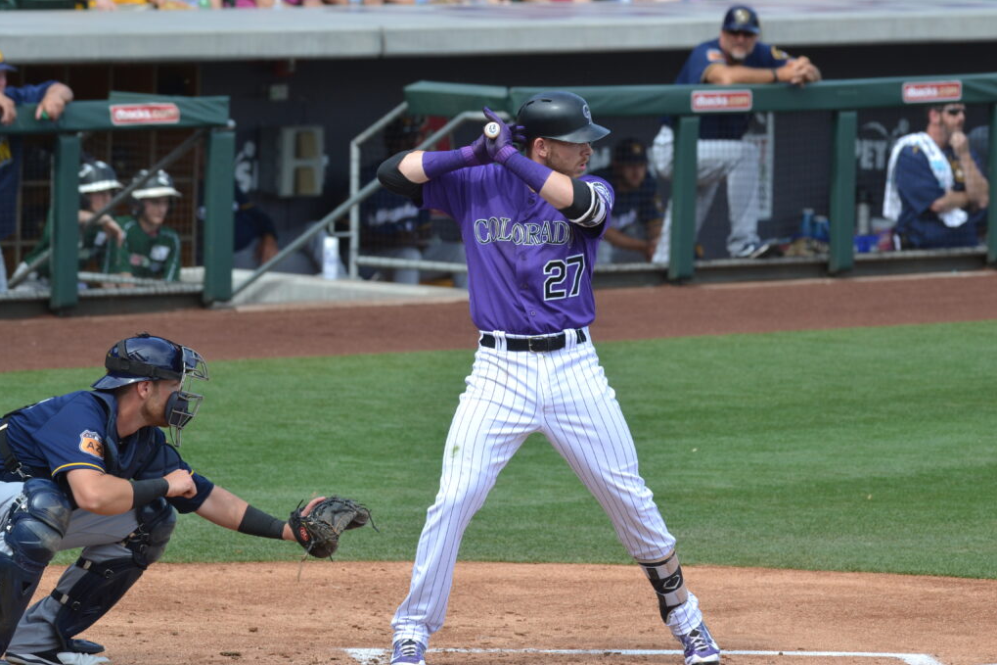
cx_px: 497
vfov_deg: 3.5
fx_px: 10854
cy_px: 333
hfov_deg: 5.3
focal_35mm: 392
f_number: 5.6
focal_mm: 260
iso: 400
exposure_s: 1/800
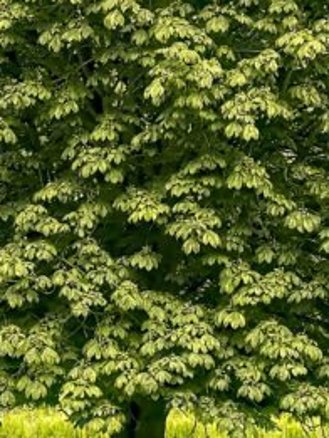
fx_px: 2380
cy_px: 285
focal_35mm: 188
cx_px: 96
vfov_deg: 10.5
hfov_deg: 7.9
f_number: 1.8
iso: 64
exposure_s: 1/532
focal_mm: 6.9
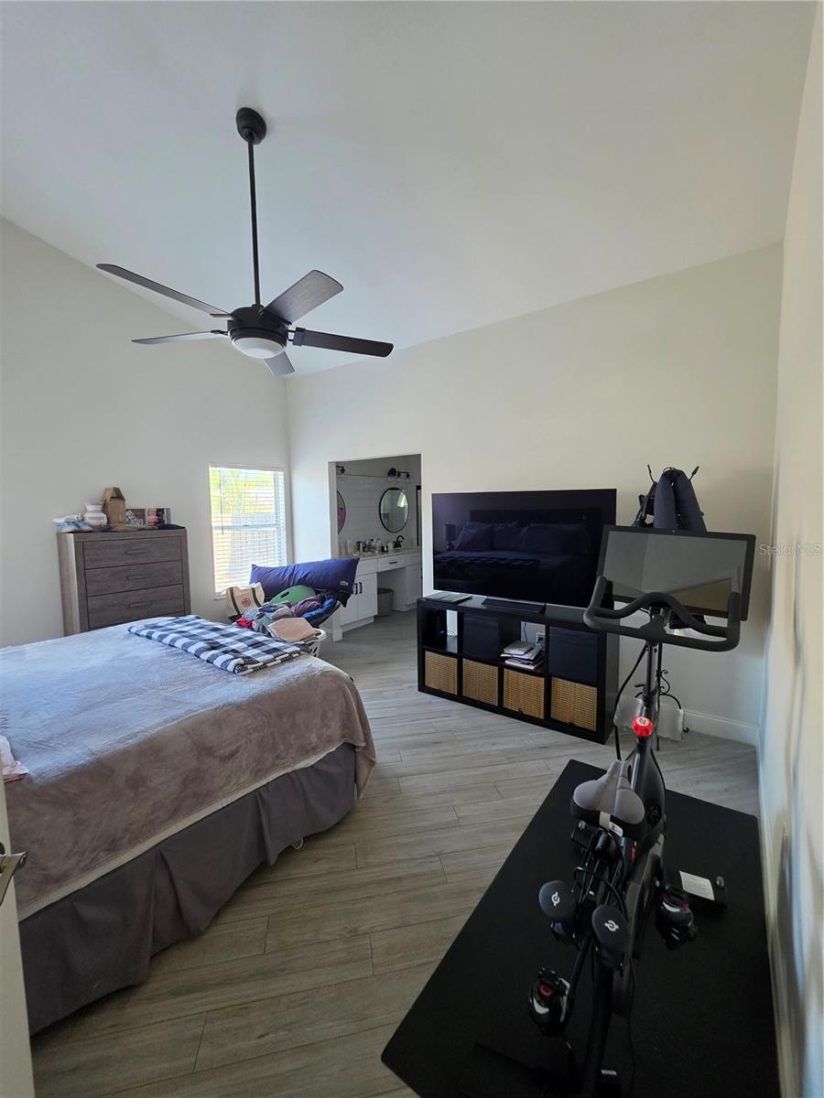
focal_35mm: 13
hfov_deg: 89.9
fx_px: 413
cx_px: 412
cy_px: 549
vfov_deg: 106.2
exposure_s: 1/60
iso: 200
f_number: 1.9
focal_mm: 2.2
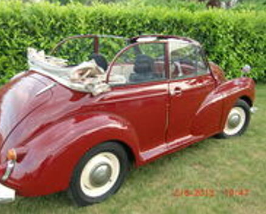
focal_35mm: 31
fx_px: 244
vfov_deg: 47.2
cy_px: 105
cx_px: 121
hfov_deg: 57.1
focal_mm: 5.2
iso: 125
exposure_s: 1/60
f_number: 3.5
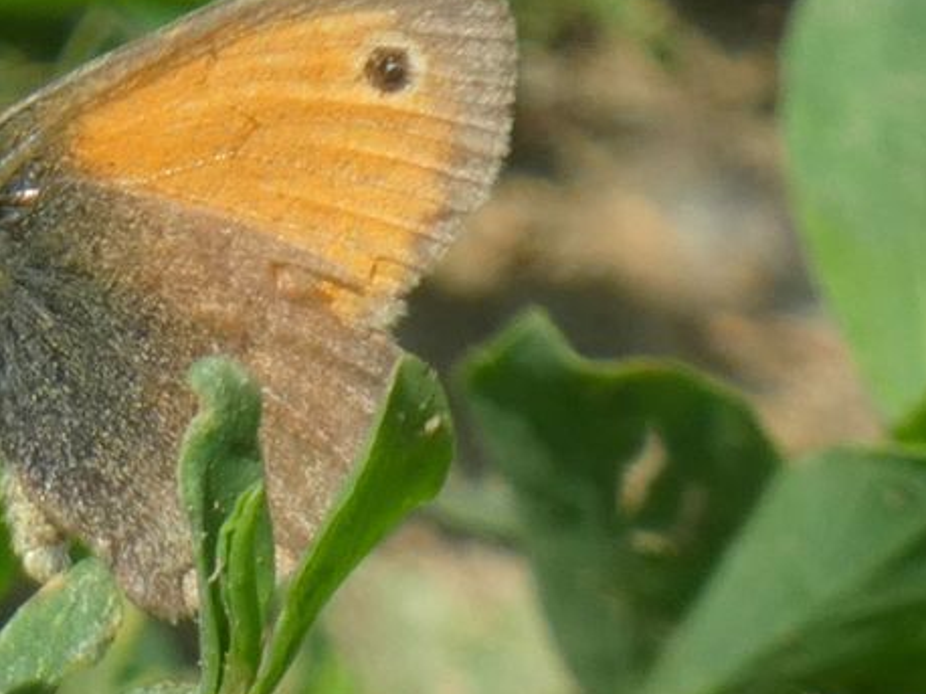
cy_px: 265
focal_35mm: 1088
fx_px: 29089
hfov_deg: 1.8
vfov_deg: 1.4
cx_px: 149
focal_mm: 104.7
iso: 80
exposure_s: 1/160
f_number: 5.6
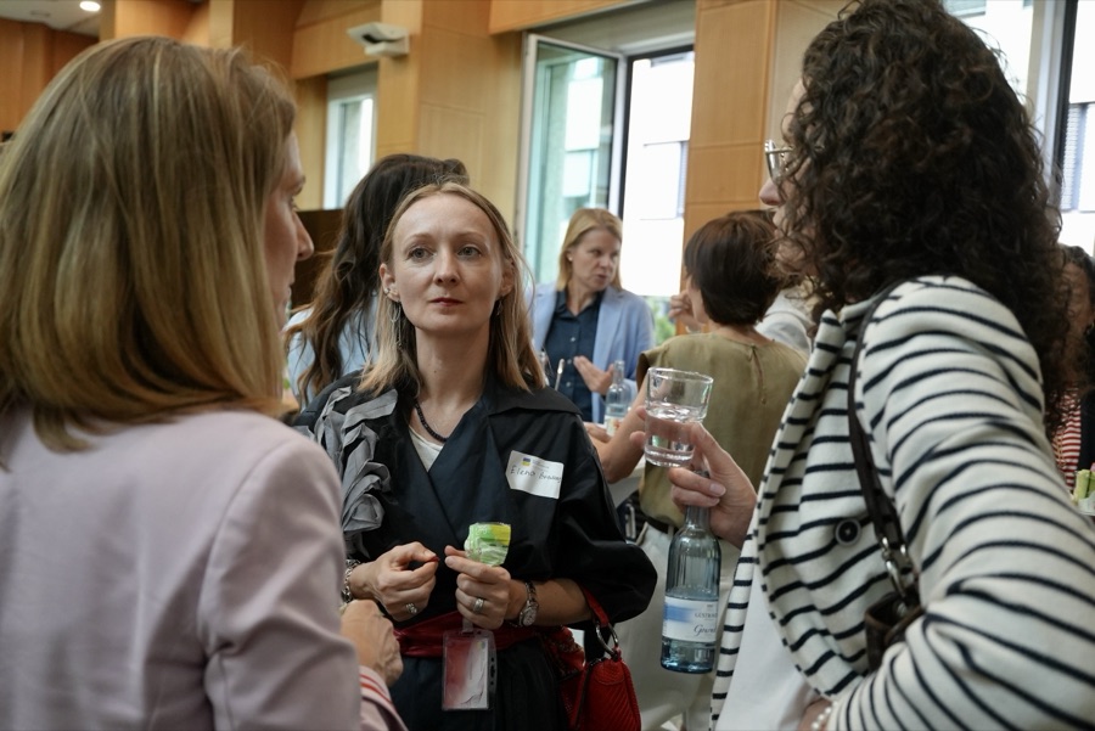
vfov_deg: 37.9
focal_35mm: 35
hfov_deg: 54.4
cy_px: 366
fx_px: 1065
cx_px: 548
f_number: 4
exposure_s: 1/160
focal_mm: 35
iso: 2500
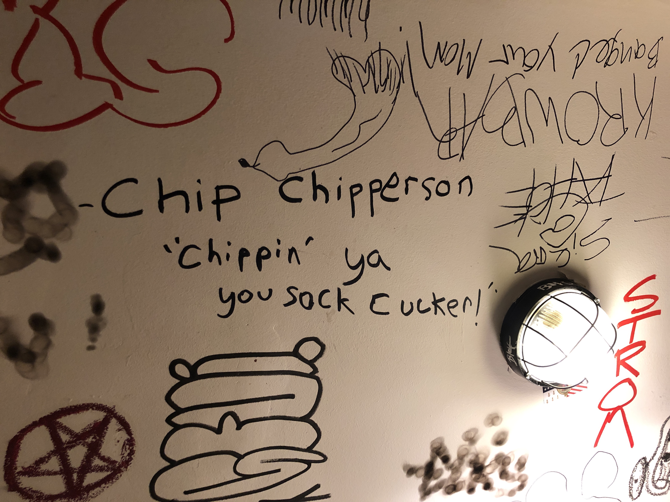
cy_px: 251
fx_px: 542
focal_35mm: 28
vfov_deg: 49.7
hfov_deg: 63.4
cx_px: 335
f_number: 1.8
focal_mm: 4
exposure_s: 1/15
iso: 64
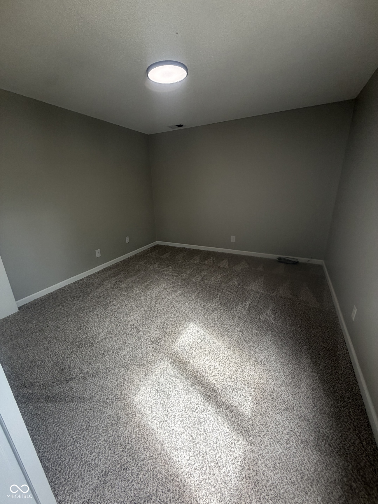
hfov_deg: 85.7
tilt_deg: -18.6
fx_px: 204
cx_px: 189
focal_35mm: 14
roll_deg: +1.8
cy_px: 252
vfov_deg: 102.1
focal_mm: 2.22
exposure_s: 1/121
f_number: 2.2
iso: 80
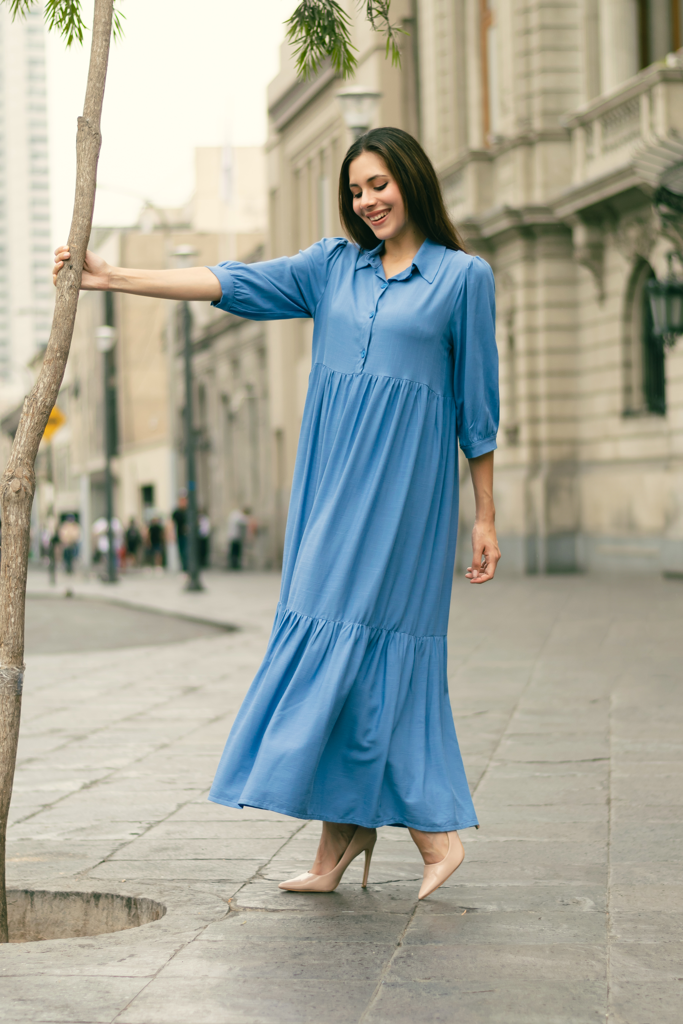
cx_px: 342
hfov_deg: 18.2
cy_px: 512
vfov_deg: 27.0
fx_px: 2134
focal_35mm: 75
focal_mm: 50
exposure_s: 1/800
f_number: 1.8
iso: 100
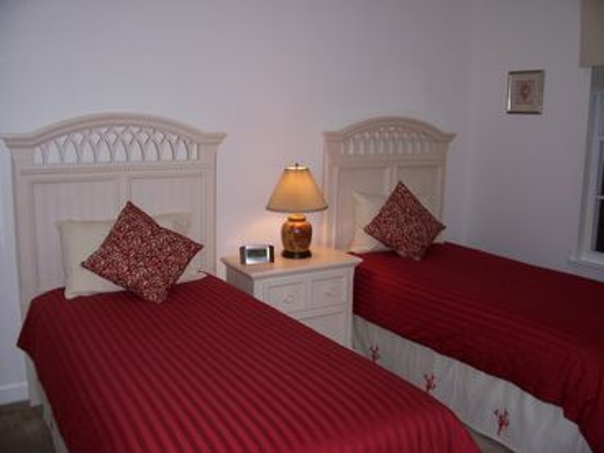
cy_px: 226
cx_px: 302
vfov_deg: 41.8
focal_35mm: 34
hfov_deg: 54.0
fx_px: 593
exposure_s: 1/60
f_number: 2.7
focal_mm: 5.6
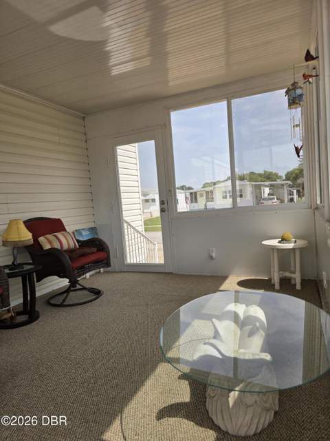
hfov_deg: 58.9
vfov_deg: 73.9
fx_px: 292
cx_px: 165
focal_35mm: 23
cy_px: 220
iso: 25
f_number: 1.7
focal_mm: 6.3
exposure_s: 1/359
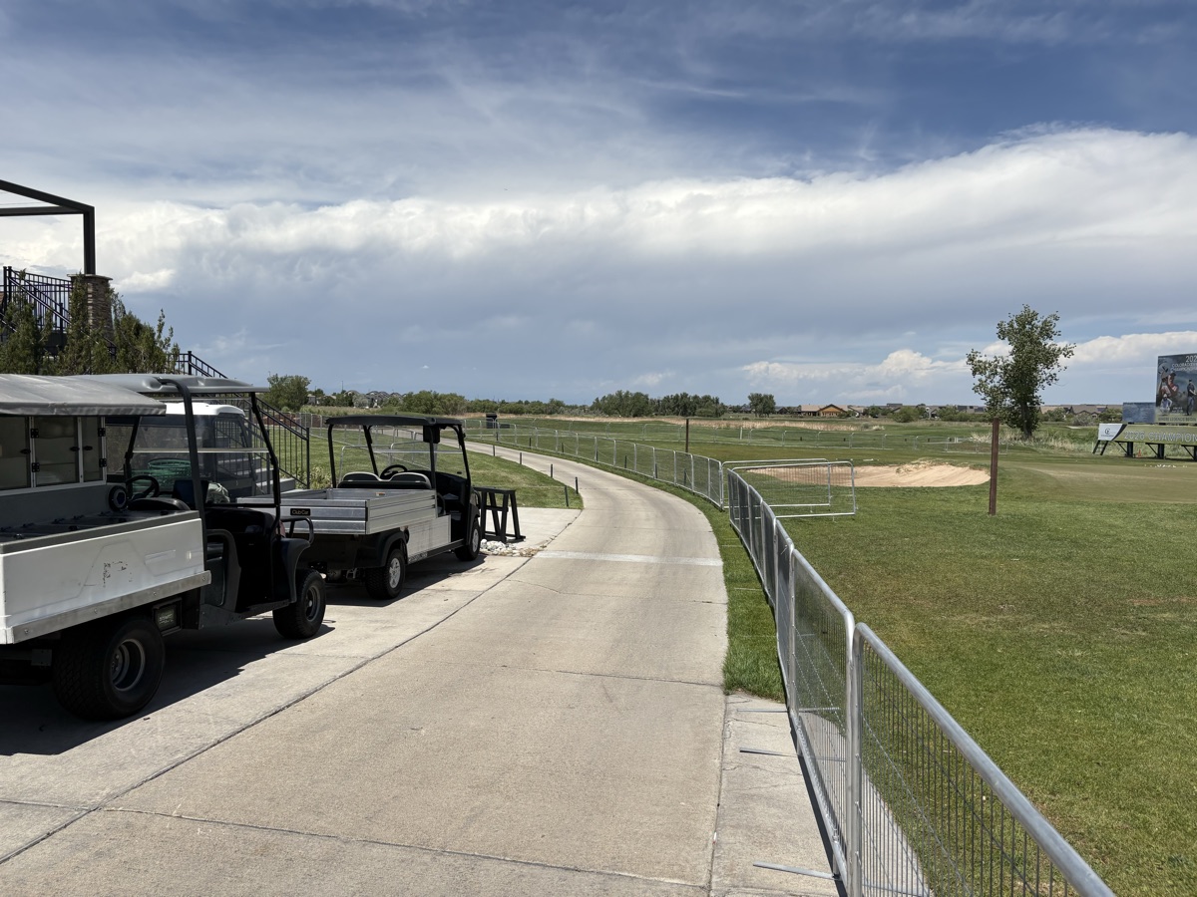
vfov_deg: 53.1
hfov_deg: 67.3
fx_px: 899
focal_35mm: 26
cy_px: 448
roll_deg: +1.2
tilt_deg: -2.3
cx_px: 598
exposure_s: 1/6993
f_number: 1.6
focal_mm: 5.96
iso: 50
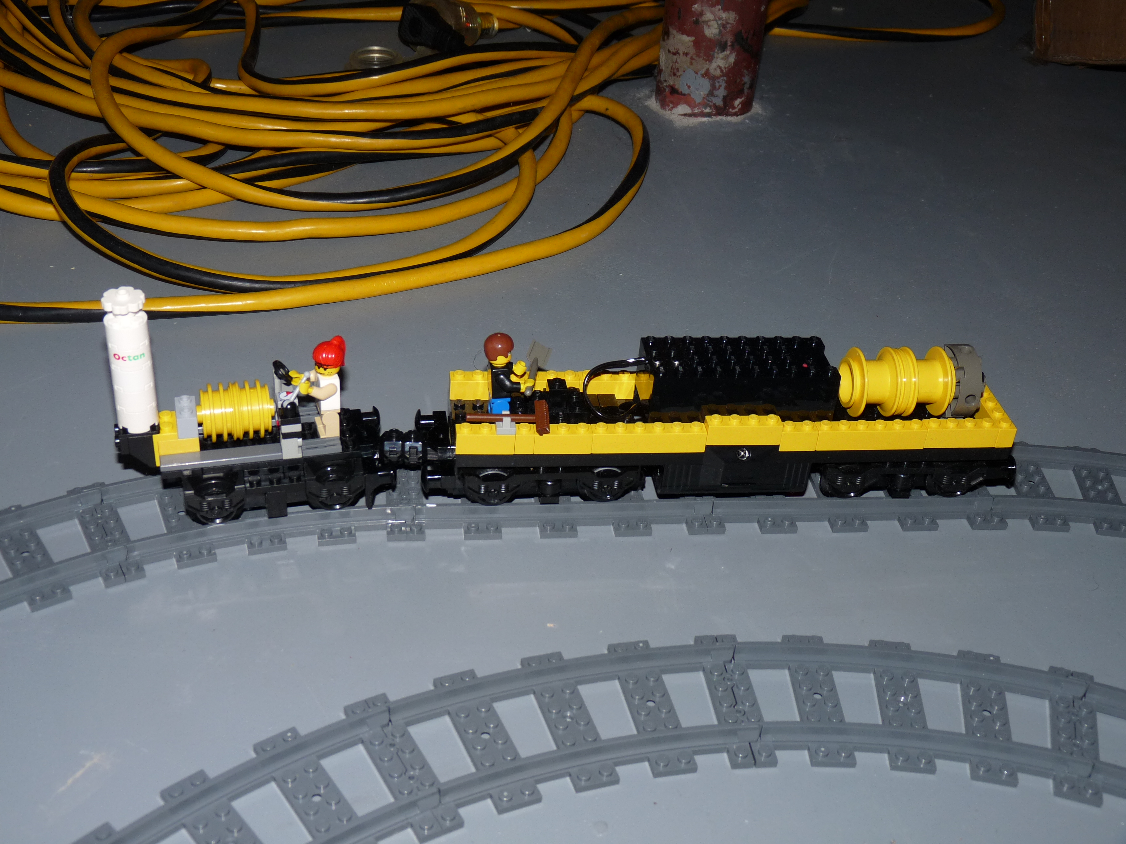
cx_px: 563
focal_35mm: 42
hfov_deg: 44.8
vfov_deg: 34.3
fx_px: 1366
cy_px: 422
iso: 100
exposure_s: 1/125
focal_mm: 7.4
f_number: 3
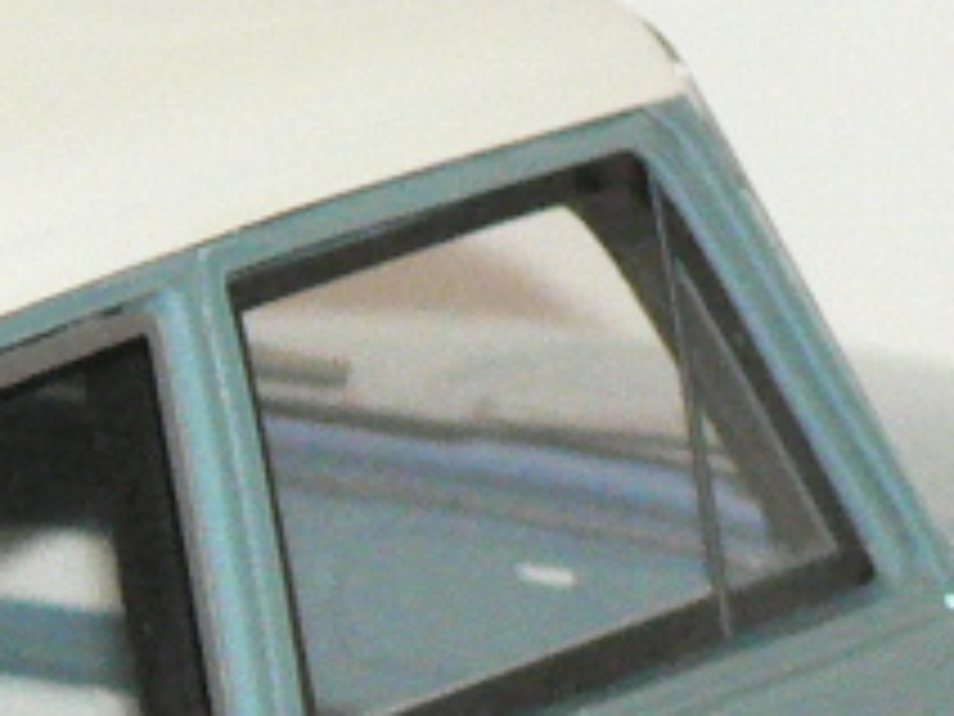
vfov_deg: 2.2
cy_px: 1063
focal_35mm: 687
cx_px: -1026
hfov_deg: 2.9
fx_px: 18933
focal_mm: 19
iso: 400
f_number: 3.2
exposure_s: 1/60
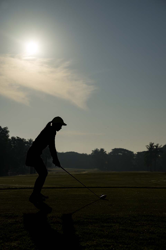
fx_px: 484
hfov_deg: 19.5
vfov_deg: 28.8
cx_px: 83
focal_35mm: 70
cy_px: 125
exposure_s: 1/8000
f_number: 5
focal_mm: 70
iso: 90
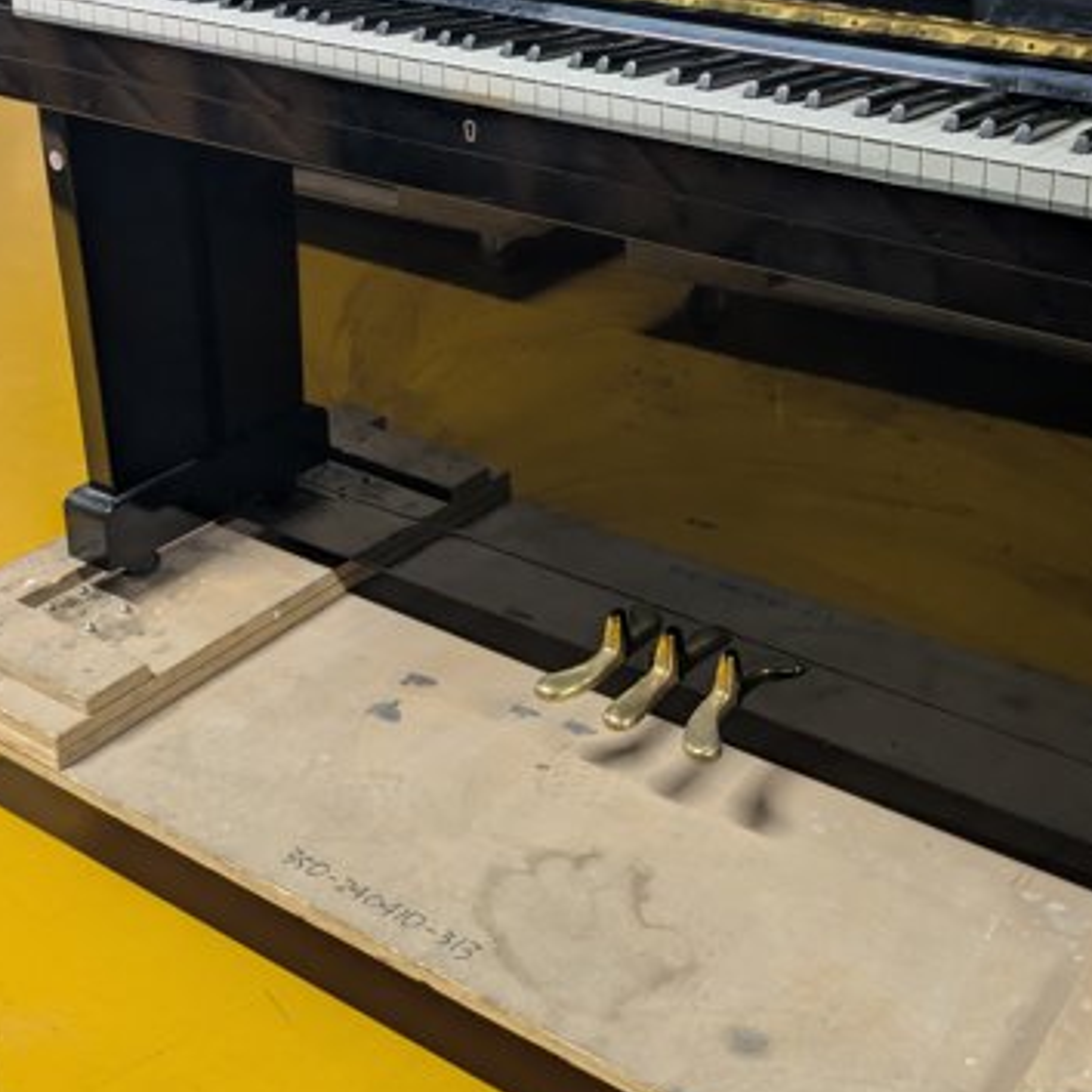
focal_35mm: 45
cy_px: 167
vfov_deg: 35.9
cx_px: 763
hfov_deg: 37.0
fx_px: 1606
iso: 210
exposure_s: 1/25
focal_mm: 5.43
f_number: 1.89
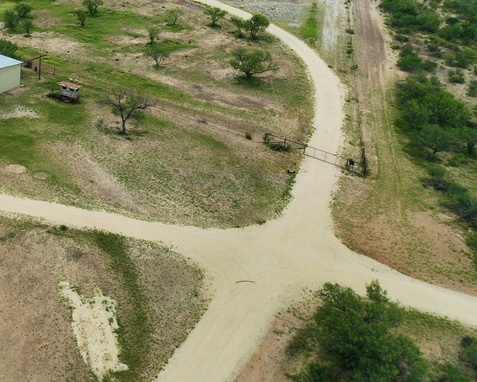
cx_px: -7
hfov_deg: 34.9
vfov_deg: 29.7
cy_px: 18
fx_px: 678
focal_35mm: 48
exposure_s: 1/120
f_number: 2.8
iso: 130
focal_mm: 12.29
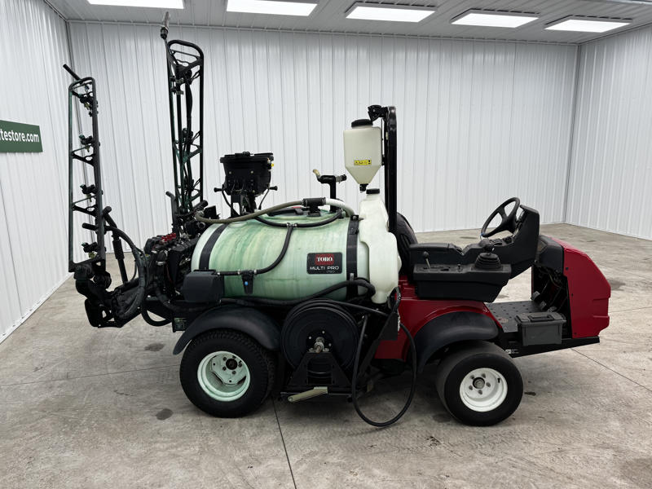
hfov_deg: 71.6
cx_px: 326
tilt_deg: -11.9
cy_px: 244
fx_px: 452
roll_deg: +0.6
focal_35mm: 24
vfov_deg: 56.8
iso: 64
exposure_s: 1/120
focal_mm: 6.76
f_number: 1.78
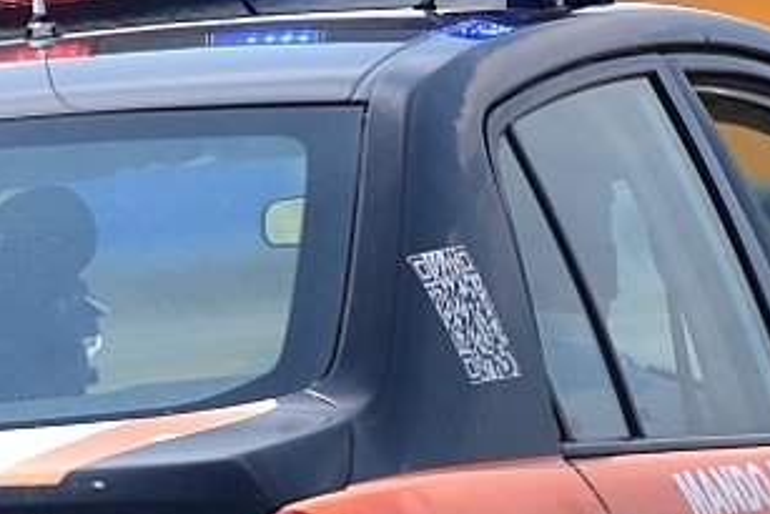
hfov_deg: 1.2
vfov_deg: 0.8
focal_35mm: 1670
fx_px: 35735
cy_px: 649
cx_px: 677
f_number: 5.6
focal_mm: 320
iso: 320
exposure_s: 1/1000
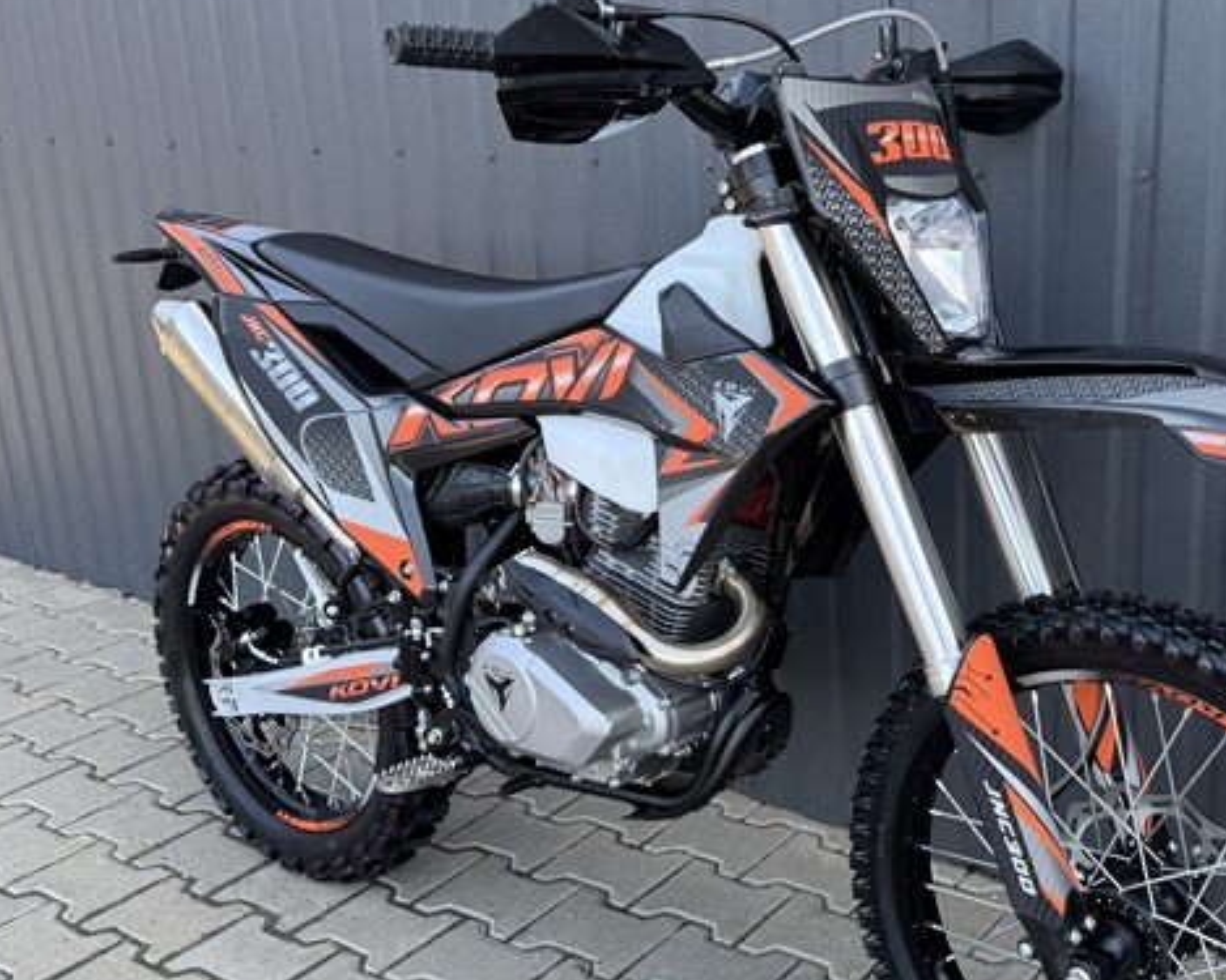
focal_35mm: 40
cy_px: 491
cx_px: 891
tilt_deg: -18.1
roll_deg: +1.0
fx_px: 1451
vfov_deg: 37.3
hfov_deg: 44.5
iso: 125
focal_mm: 6.76
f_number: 1.78
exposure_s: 1/178
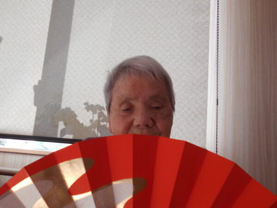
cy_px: 104
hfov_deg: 54.0
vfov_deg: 41.8
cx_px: 138
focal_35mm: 34
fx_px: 272
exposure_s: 1/40
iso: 80
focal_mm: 5.8
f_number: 3.6
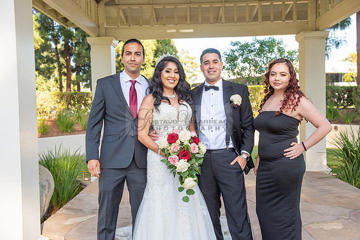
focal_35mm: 38
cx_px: 180
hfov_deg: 50.7
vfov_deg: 35.1
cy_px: 120
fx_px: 380
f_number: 5.6
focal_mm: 38
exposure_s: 1/160
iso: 200
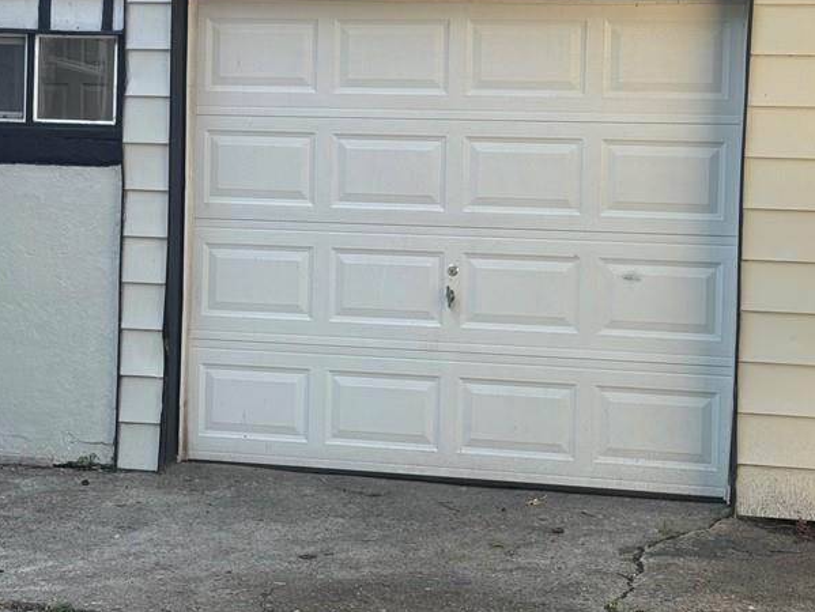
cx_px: 405
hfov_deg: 23.8
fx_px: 1932
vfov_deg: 18.0
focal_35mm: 82
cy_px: 203
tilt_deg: -1.7
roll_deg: -2.2
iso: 64
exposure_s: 1/261
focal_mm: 6.76
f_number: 1.78
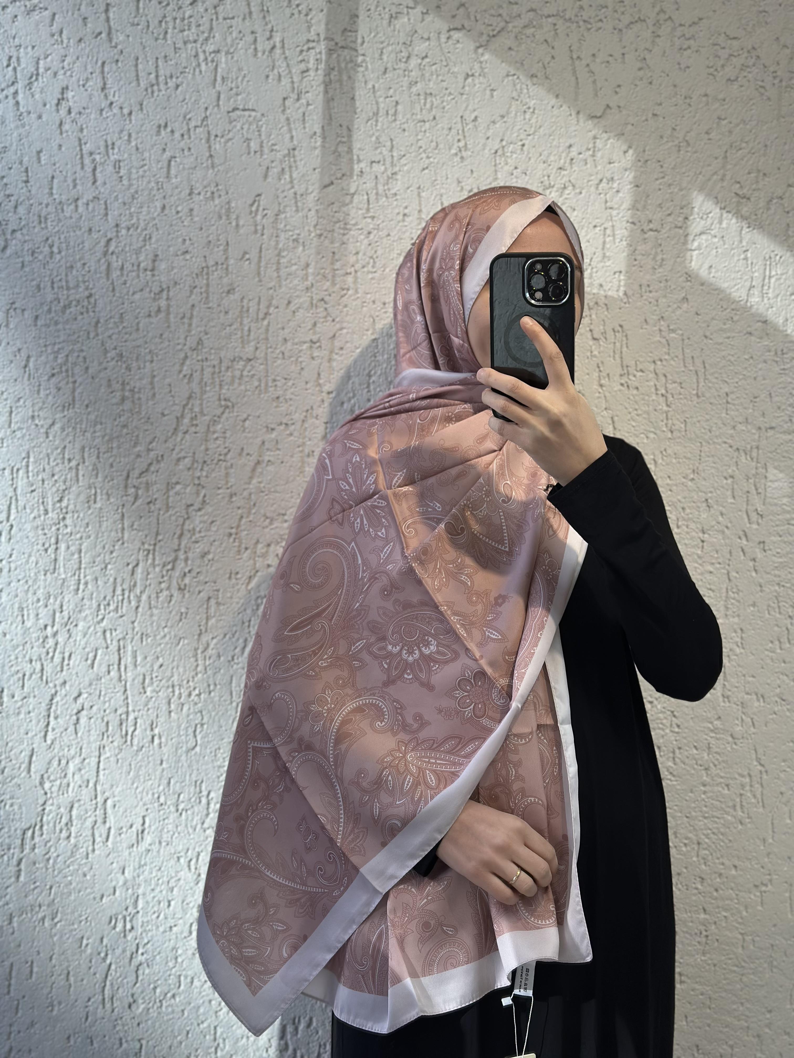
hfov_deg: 30.3
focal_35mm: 48
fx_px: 1468
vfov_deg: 39.7
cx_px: 397
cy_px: 529
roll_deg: -2.4
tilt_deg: -16.3
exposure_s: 1/623
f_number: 1.78
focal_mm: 6.86
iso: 80
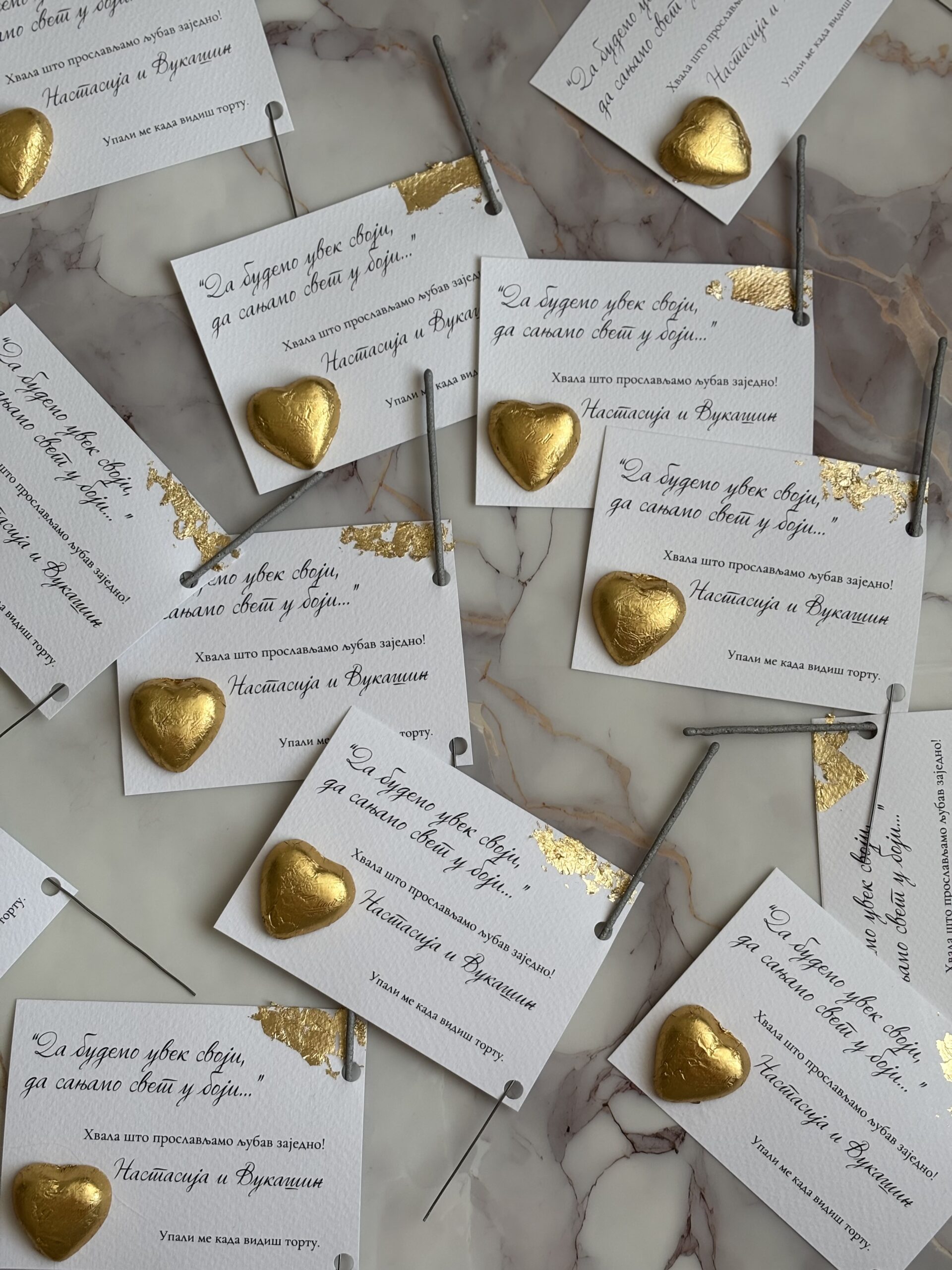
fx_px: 1907
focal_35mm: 52
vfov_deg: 36.8
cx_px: 476
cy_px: 635
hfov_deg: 28.0
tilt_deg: -83.2
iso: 50
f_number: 1.6
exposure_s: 1/119
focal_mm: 5.96
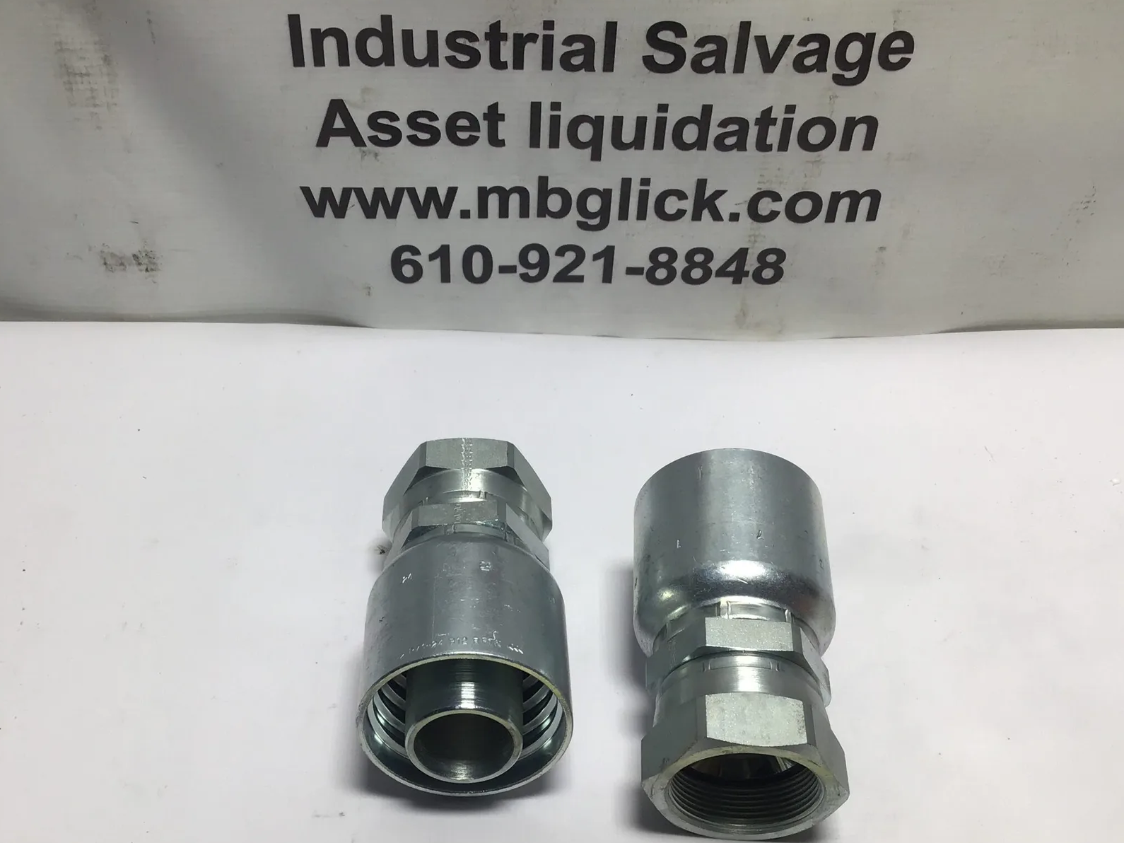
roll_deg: -3.4
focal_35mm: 39
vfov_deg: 36.6
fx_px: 1266
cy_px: 523
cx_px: 519
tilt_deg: -44.7
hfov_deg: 47.8
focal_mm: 3.3
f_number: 2.4
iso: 25
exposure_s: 1/144
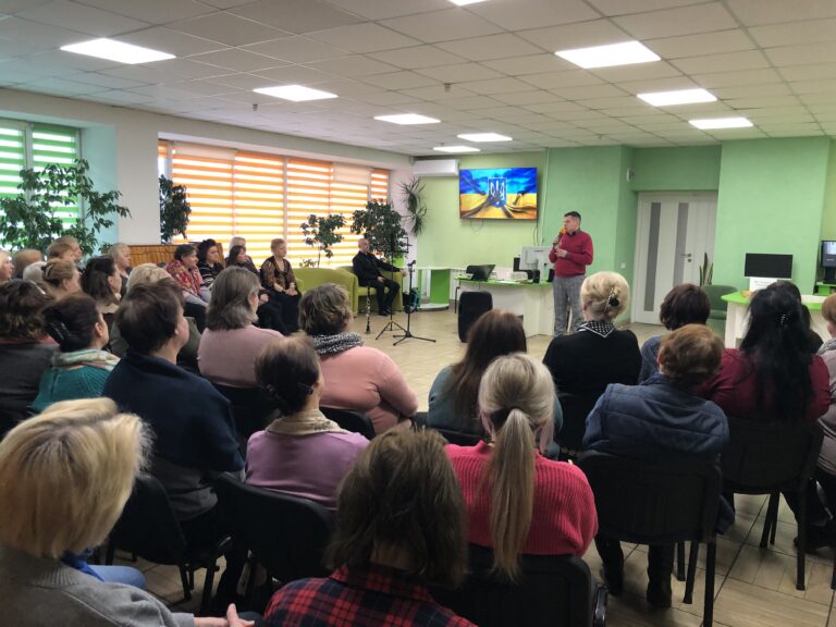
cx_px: 418
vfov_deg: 49.7
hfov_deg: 63.4
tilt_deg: -7.8
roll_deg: -1.1
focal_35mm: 28
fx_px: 676
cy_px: 314
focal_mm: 4
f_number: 1.8
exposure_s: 1/15
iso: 50
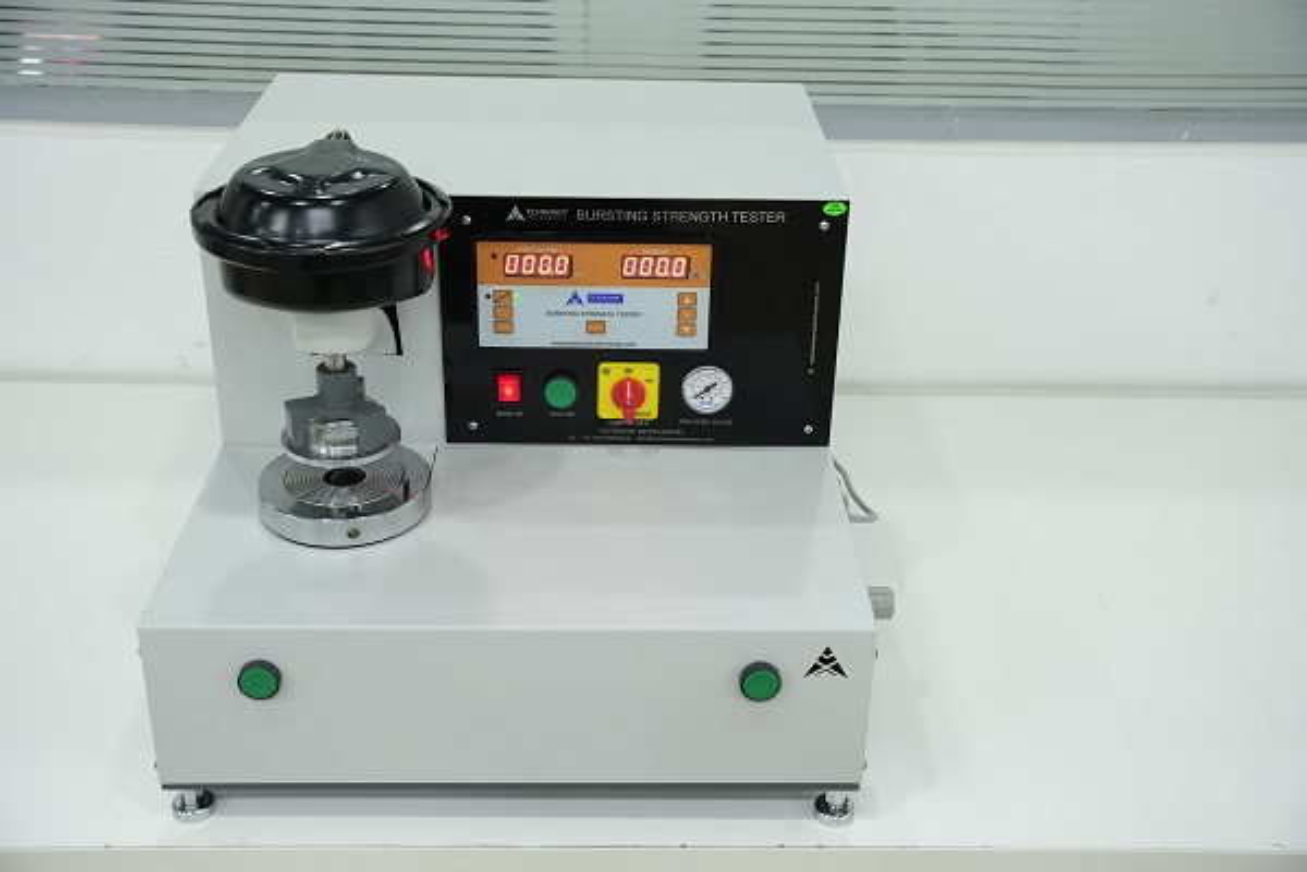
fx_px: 1568
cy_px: 436
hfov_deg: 45.2
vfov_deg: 31.1
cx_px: 654
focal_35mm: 43
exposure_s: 1/100
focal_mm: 43.2
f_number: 5
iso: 2500
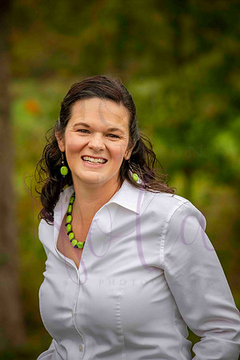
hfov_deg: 11.0
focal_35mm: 125
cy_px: 180
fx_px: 1250
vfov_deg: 16.4
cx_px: 120
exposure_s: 1/1600
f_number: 5
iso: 2000
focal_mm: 125
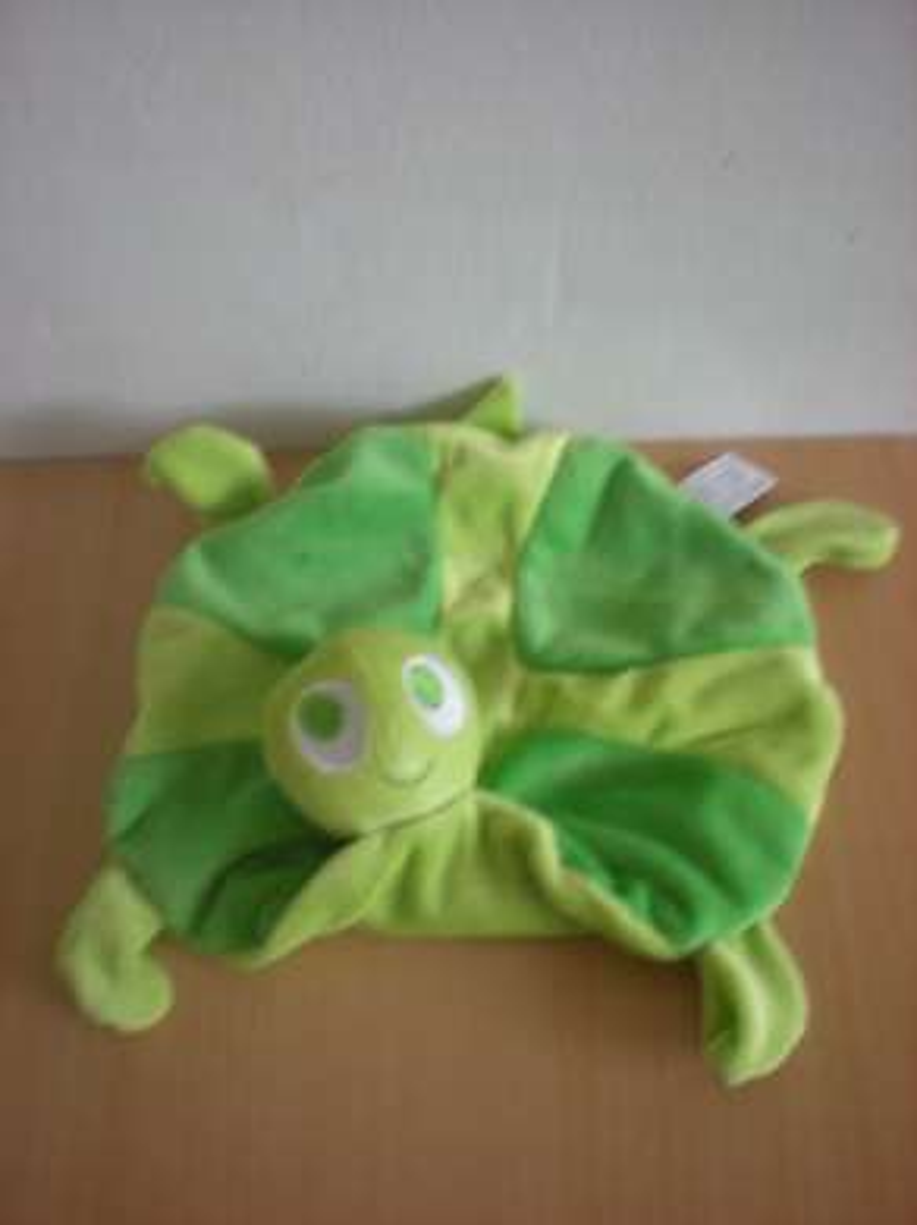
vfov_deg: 49.0
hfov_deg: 37.7
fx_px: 1344
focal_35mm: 38
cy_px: 612
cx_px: 458
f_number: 3.1
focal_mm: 6.3
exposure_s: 1/15.6
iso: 200
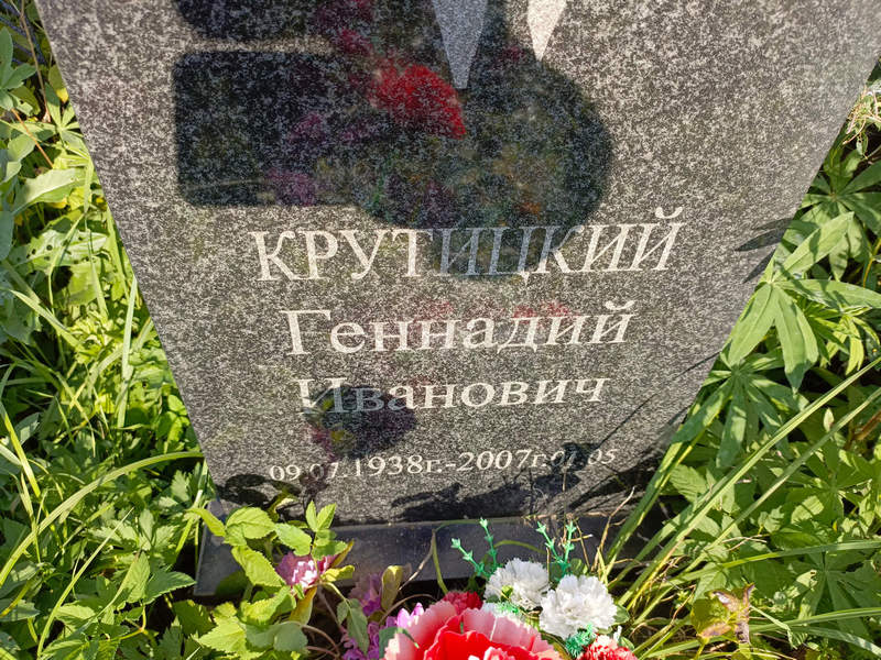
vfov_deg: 54.9
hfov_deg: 69.4
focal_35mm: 25
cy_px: 330
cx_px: 440
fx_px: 636
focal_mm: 4.76
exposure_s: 1/361
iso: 112
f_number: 1.69
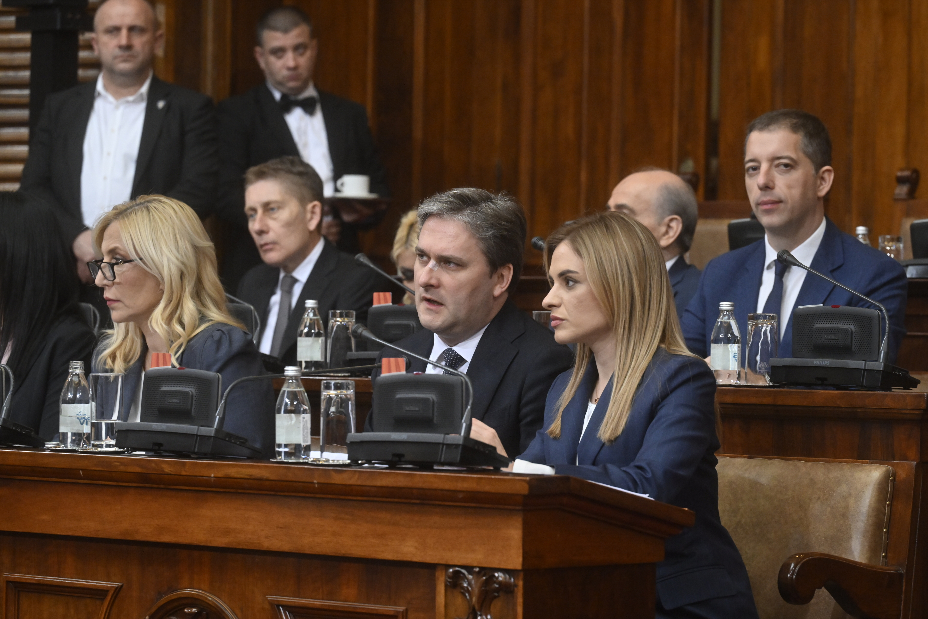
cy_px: 310
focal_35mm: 140
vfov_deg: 9.8
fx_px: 3609
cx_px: 464
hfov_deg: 14.7
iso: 4000
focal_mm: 140
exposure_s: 1/320
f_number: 5.6
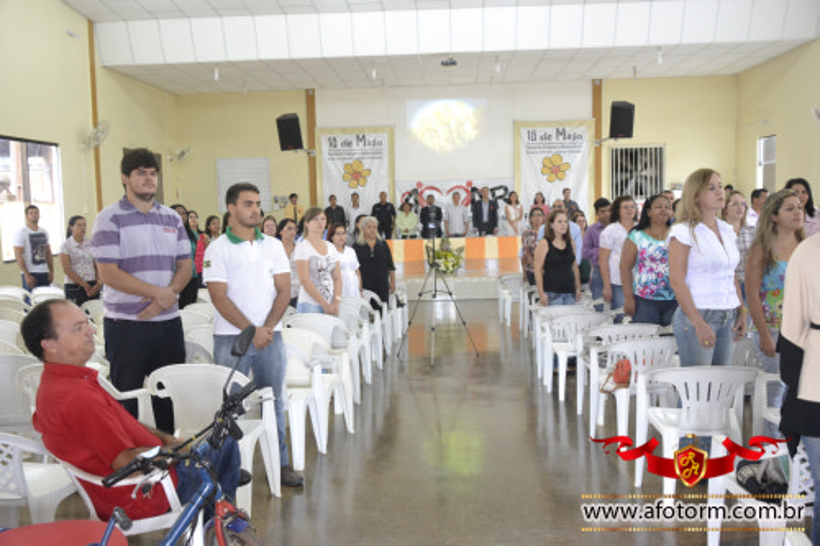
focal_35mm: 33
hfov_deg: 57.2
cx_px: 410
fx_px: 751
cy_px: 273
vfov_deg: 39.9
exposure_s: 1/60
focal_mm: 22
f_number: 4.5
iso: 1600
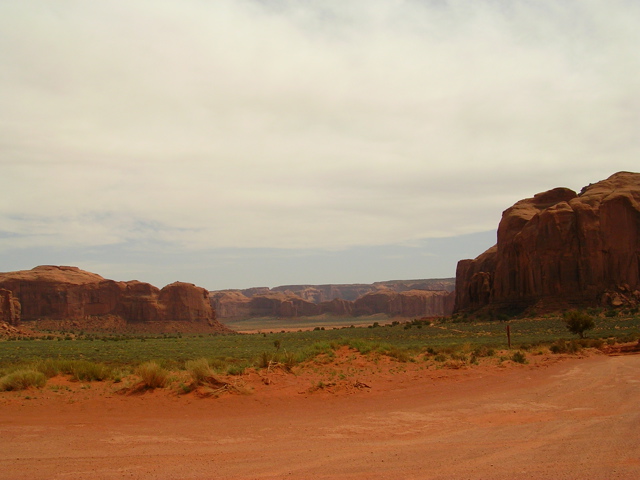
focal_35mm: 38
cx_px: 320
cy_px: 240
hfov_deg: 49.0
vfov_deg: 37.7
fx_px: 703
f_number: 5.6
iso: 50
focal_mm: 5.8
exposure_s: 1/551
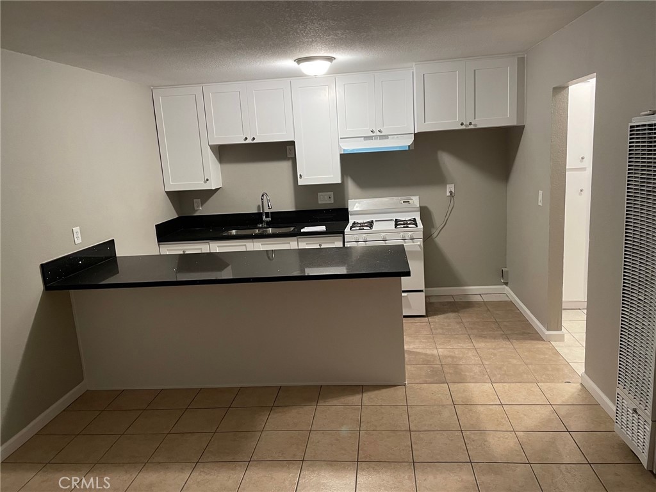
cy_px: 246
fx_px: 493
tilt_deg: -10.2
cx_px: 328
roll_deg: +4.3
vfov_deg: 53.1
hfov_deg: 67.3
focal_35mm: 26
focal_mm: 4.2
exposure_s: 1/60
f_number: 1.6
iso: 160
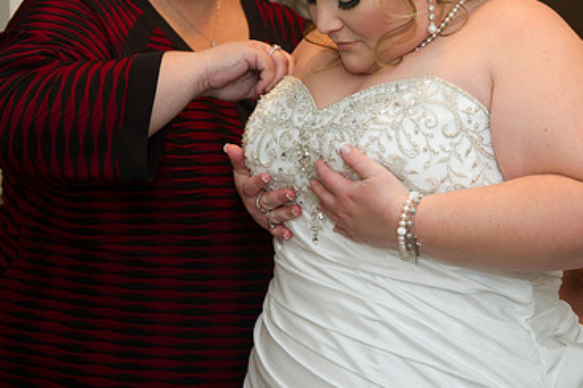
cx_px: 423
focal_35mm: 82
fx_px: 1327
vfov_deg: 16.6
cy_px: 98
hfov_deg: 24.6
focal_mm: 52
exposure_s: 1/80
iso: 640
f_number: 4
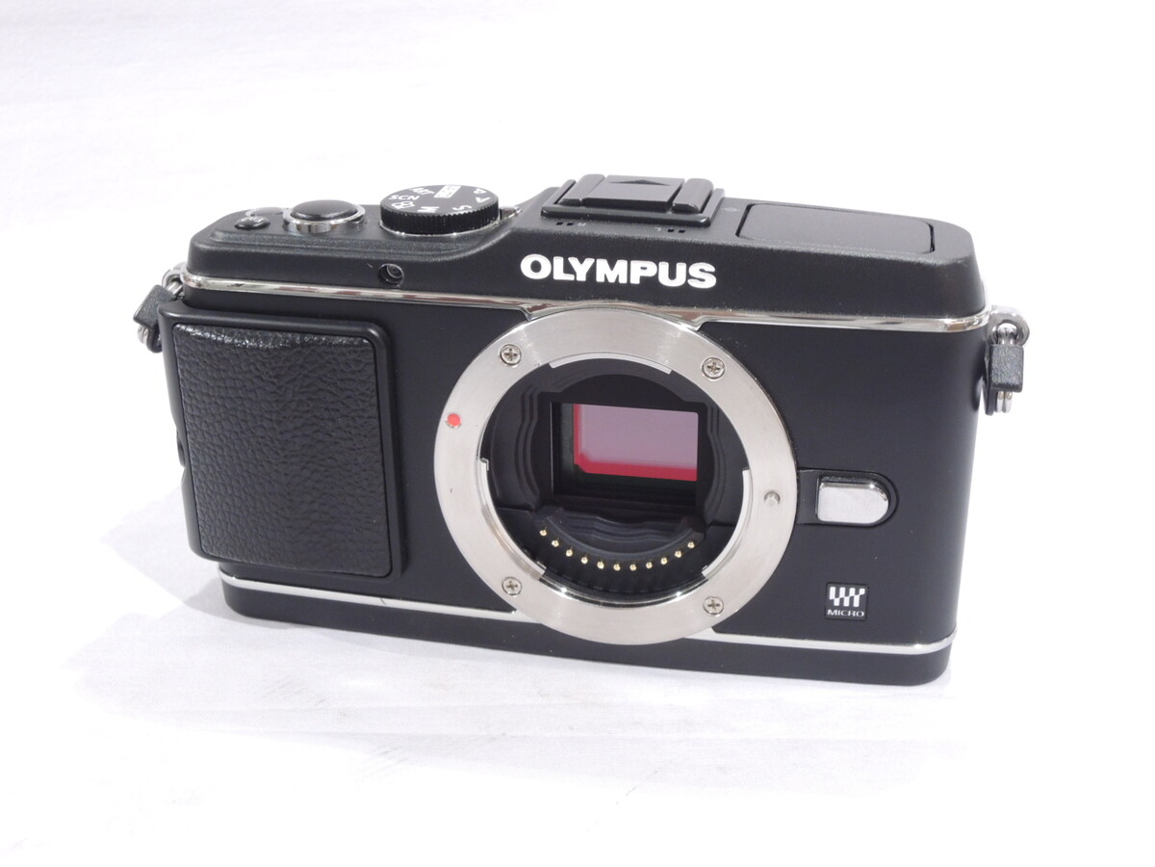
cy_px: 434
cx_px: 578
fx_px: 1501
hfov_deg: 42.1
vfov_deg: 32.2
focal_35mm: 45
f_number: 5
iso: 400
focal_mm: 8.1
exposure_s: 1/30
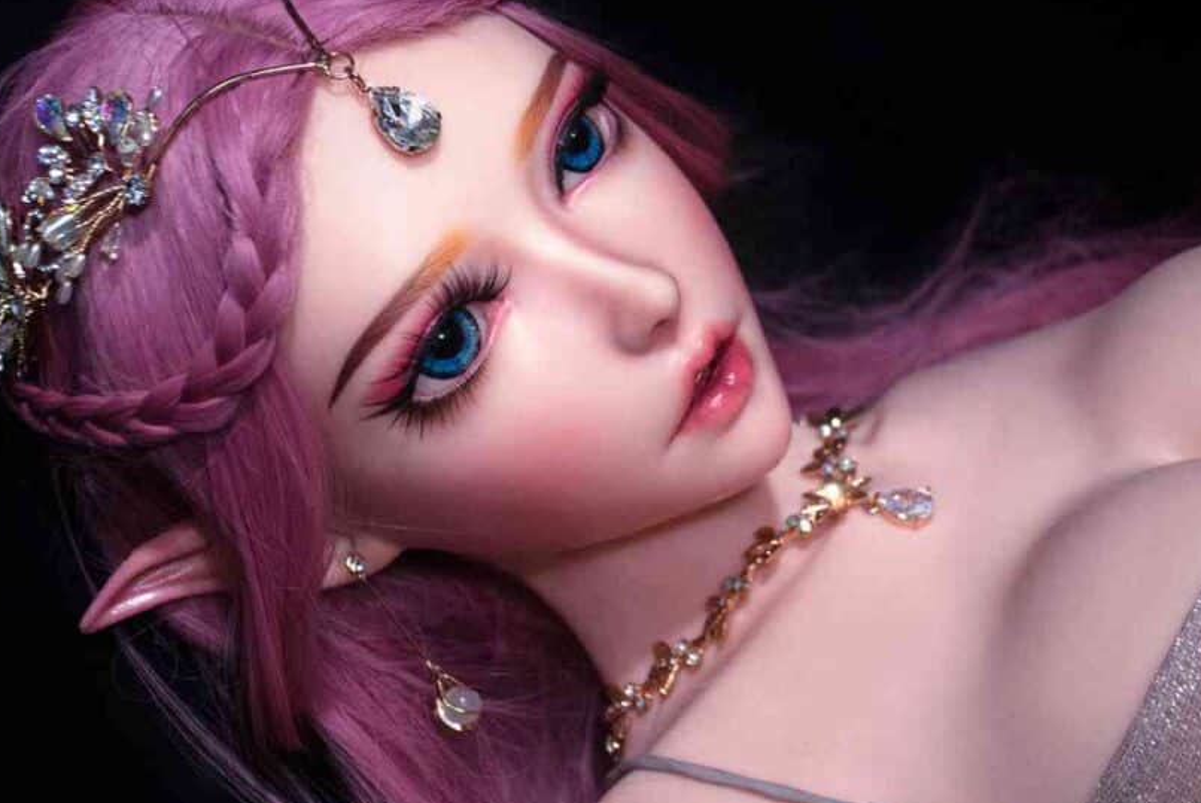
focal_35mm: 89
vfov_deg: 15.4
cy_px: 444
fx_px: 2972
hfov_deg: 22.8
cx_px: 677
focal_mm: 40
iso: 500
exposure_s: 1/50
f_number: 5
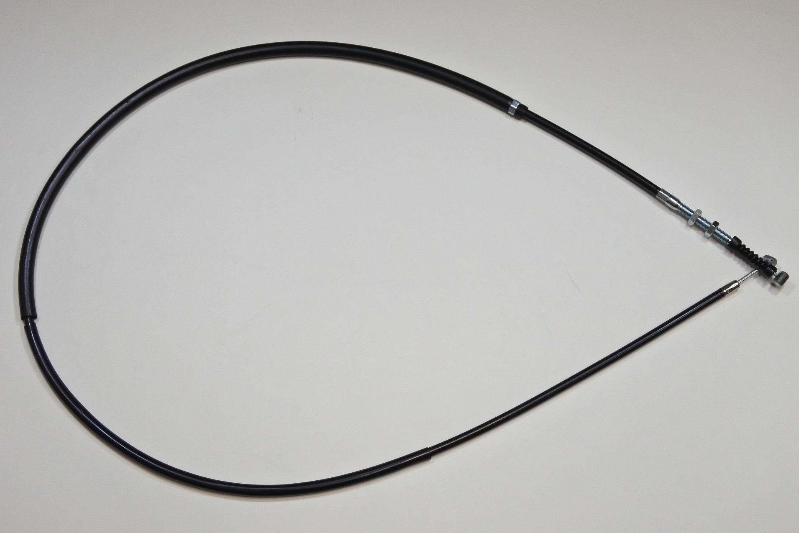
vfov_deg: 22.3
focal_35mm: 61
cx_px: 400
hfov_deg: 32.9
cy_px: 266
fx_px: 1354
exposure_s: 1/125
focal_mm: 22.7
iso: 800
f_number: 5
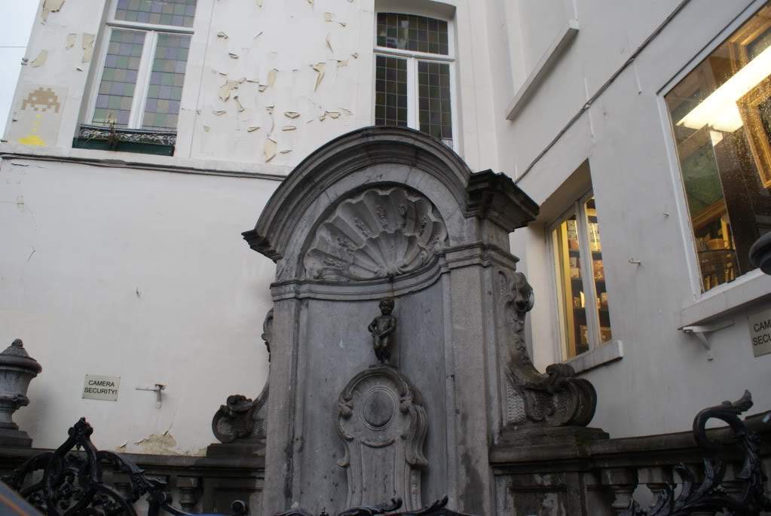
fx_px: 643
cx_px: 386
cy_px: 258
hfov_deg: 61.9
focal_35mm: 30
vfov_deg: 43.7
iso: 100
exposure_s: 1/40
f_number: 5
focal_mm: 20
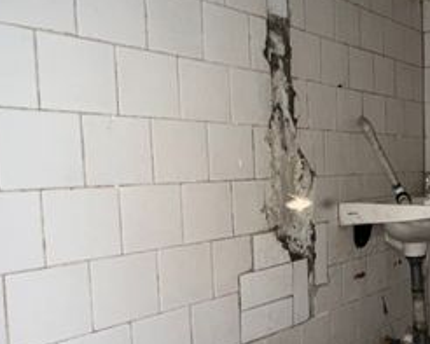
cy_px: 203
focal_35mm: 37
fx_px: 471
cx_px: 331
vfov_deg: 40.0
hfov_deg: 47.0
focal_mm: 2.22
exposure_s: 1/34
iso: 80
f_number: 2.2
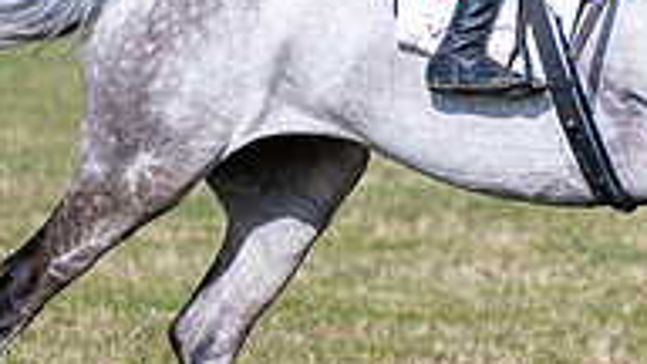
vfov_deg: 2.1
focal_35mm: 586
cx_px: 580
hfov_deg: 3.7
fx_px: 10053
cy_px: 88
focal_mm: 140
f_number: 2.8
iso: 200
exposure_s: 1/4000
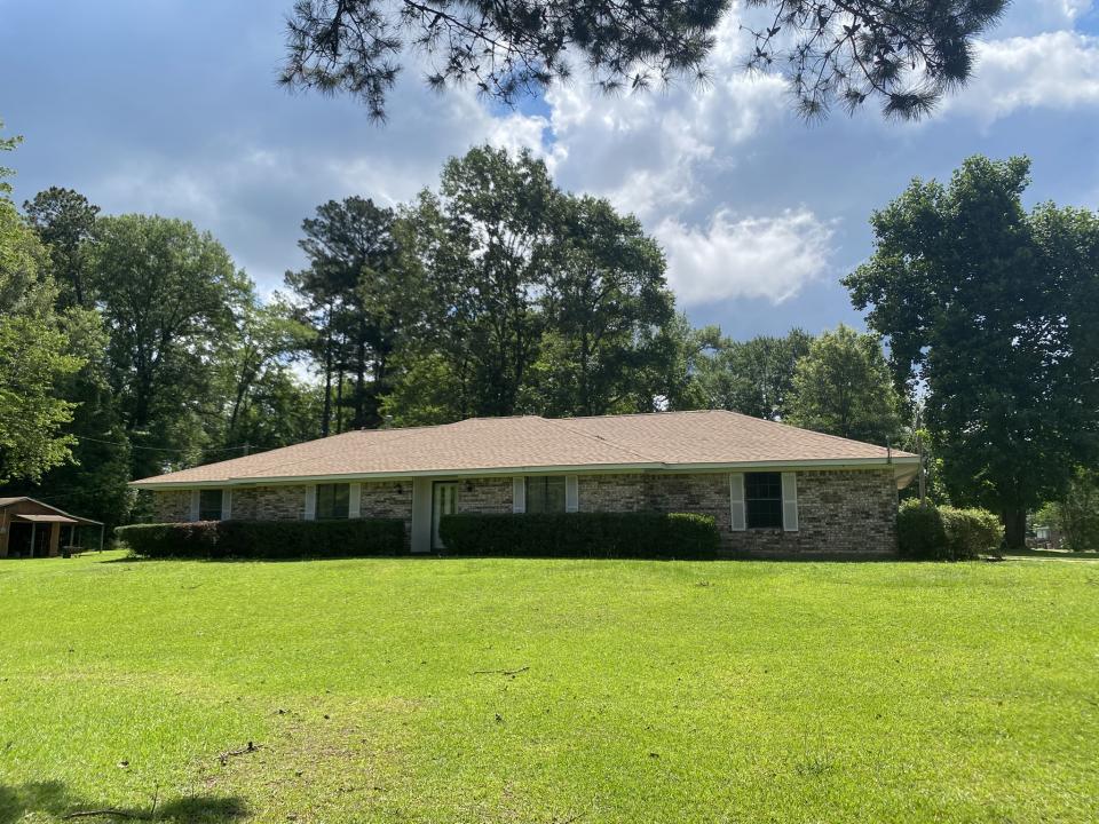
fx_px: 825
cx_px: 550
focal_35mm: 26
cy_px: 412
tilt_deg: +10.1
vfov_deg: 53.1
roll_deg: +0.0
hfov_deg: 67.3
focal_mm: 4.25
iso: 32
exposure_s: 1/2890
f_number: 1.8
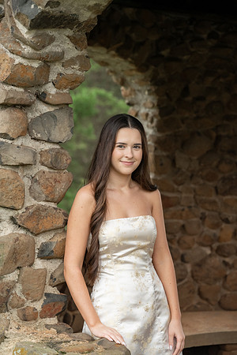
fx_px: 741
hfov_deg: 18.2
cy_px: 178
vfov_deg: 27.0
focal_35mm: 75
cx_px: 118
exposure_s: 1/250
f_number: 3.5
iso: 1600
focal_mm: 75
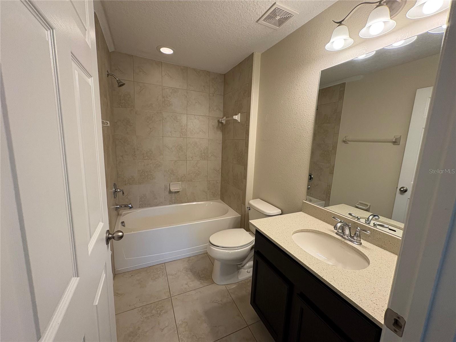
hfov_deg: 102.1
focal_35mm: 14
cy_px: 171
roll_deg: -2.6
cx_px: 228
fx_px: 184
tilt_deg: -9.4
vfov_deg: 85.7
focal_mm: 2.22
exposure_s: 1/120
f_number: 2.2
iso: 200
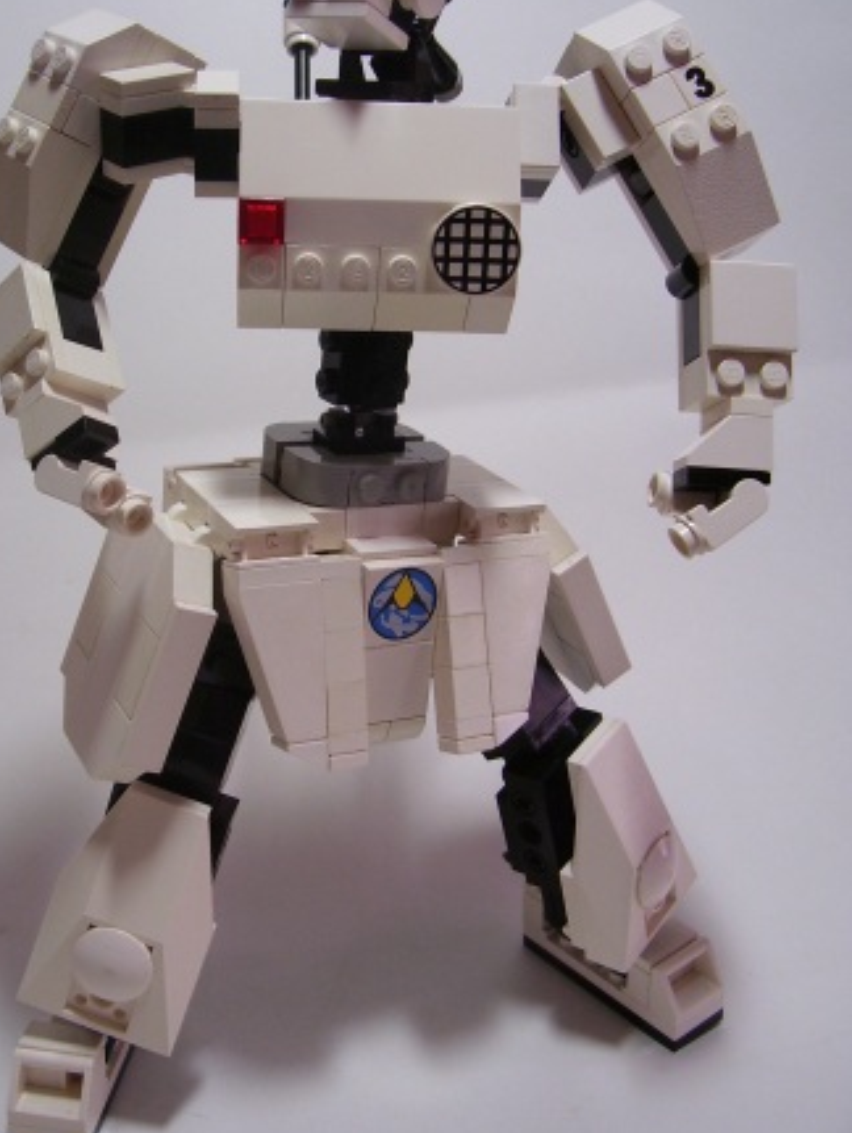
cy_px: 474
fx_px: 1376
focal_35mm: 42
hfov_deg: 34.3
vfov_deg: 44.6
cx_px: 331
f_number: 2.7
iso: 80
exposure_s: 1/30
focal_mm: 5.6
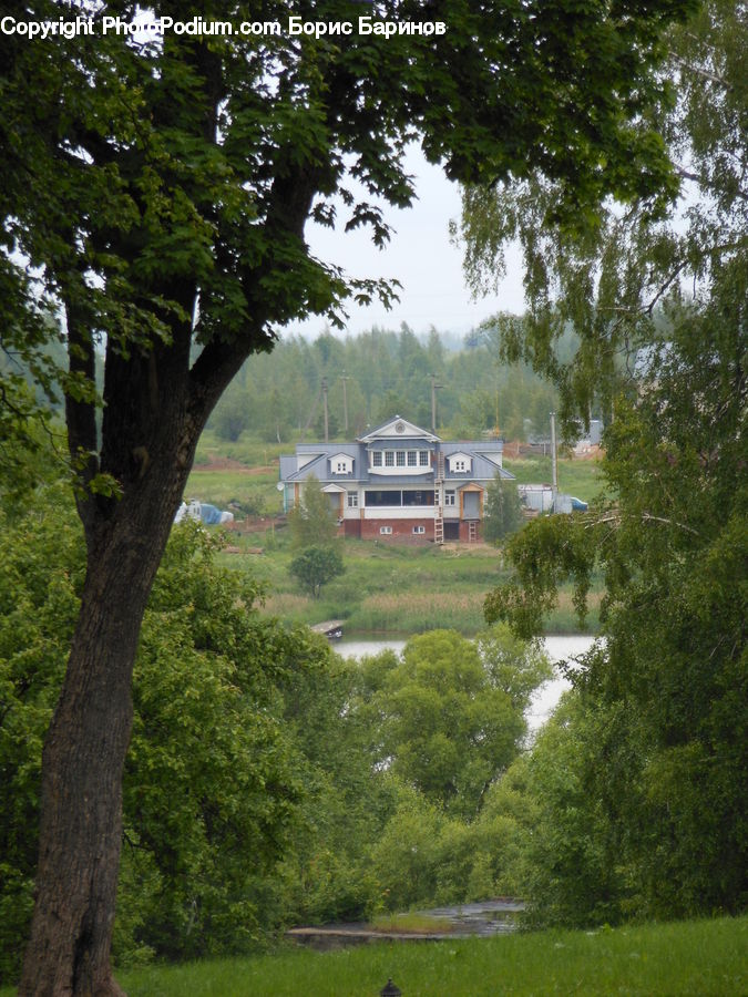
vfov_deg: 7.9
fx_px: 7203
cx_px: 374
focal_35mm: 250
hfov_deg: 5.9
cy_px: 498
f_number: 5.8
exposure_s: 1/80
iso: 80
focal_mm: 45
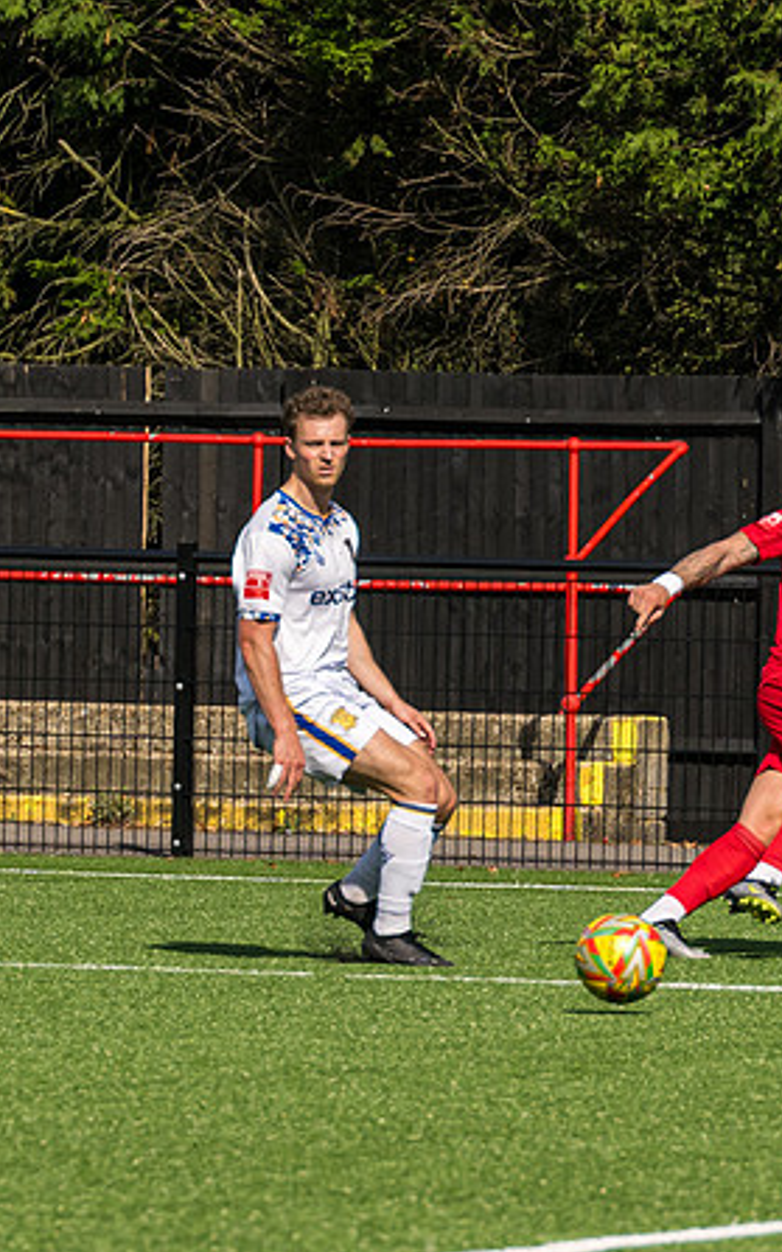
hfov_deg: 2.9
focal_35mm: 450
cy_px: 532
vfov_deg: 4.7
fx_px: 15359
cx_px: 263
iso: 200
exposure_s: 1/2500
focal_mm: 103
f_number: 4.5
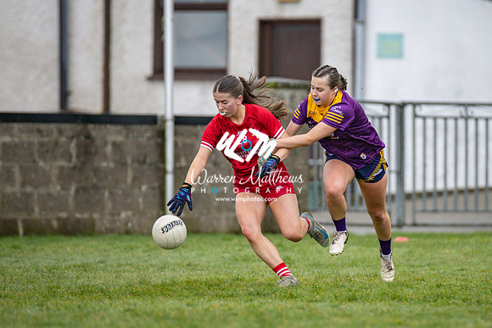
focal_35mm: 404
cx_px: 312
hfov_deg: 5.1
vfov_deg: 3.4
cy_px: 173
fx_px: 5517
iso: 320
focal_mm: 300
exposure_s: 1/1000
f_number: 2.8
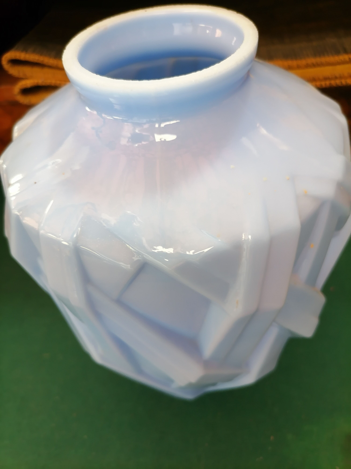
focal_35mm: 26
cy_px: 234
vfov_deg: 67.3
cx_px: 176
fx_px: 352
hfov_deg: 53.1
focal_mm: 5.4
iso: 125
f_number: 1.8
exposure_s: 1/33.3
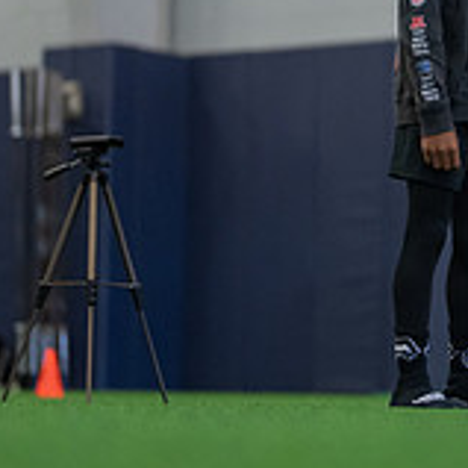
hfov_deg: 10.3
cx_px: 459
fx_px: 2570
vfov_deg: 10.4
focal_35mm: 168
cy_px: 74
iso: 1250
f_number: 1.3
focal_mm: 50
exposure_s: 1/1000
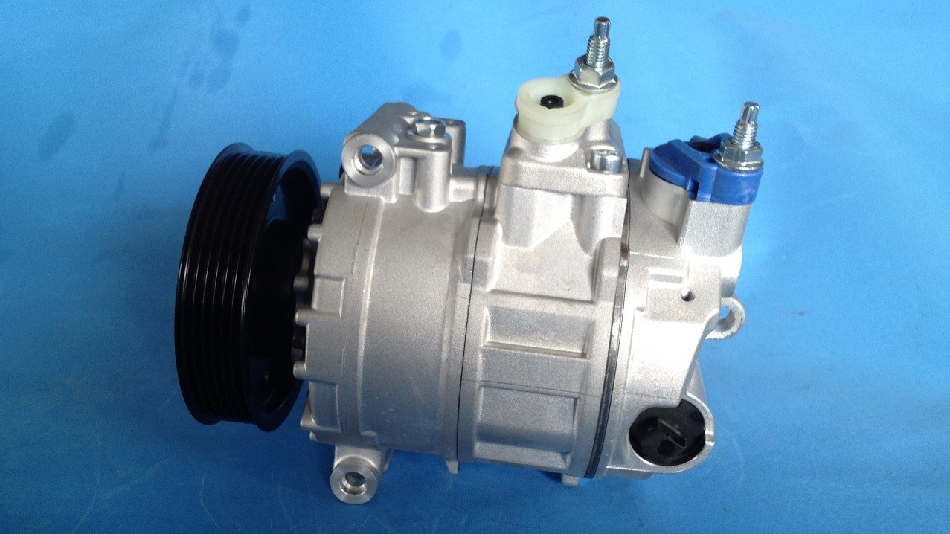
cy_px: 307
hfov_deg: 51.6
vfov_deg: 30.4
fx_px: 982
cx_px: 482
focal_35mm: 39
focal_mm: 4.28
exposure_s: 1/20
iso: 64
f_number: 2.4
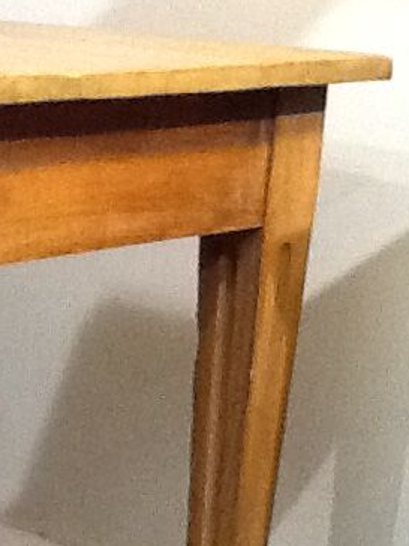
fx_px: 1827
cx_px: -49
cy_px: 525
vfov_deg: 16.7
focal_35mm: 116
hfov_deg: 12.5
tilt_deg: -17.9
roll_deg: -3.0
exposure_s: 1/25
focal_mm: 2.03
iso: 320
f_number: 2.4
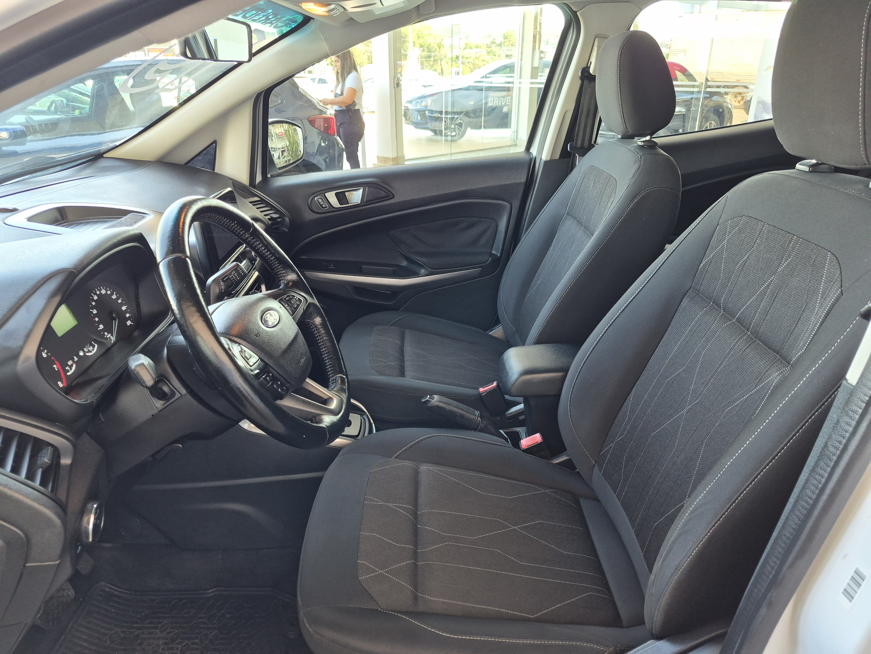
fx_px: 579
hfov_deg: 73.9
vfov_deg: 58.9
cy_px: 327
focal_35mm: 23
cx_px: 436
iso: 250
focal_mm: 5.4
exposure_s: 1/120
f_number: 1.8
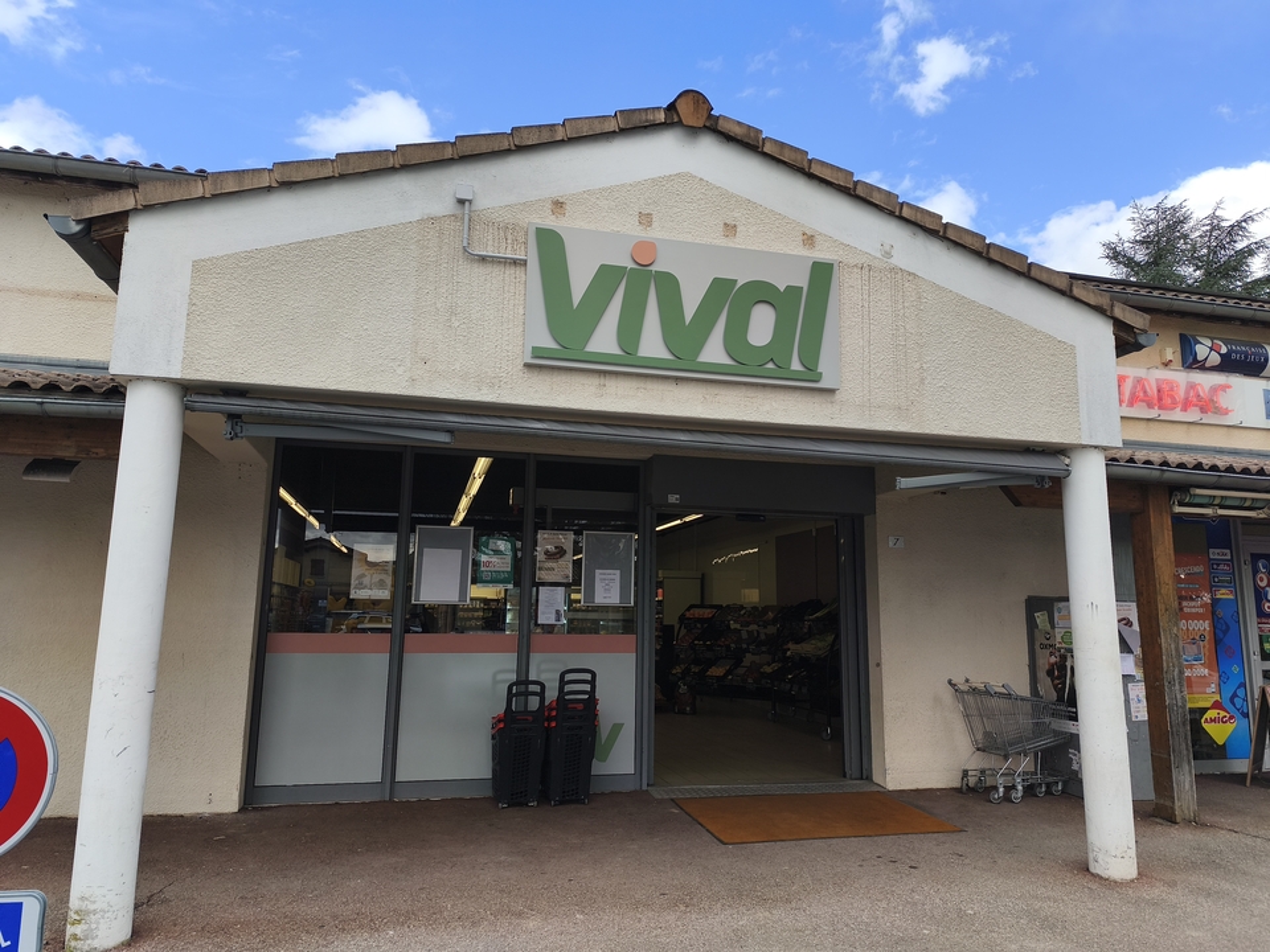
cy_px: 476
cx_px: 635
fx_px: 844
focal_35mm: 23
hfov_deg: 73.9
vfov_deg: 58.9
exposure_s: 1/442
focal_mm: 6.14
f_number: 1.65
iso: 50
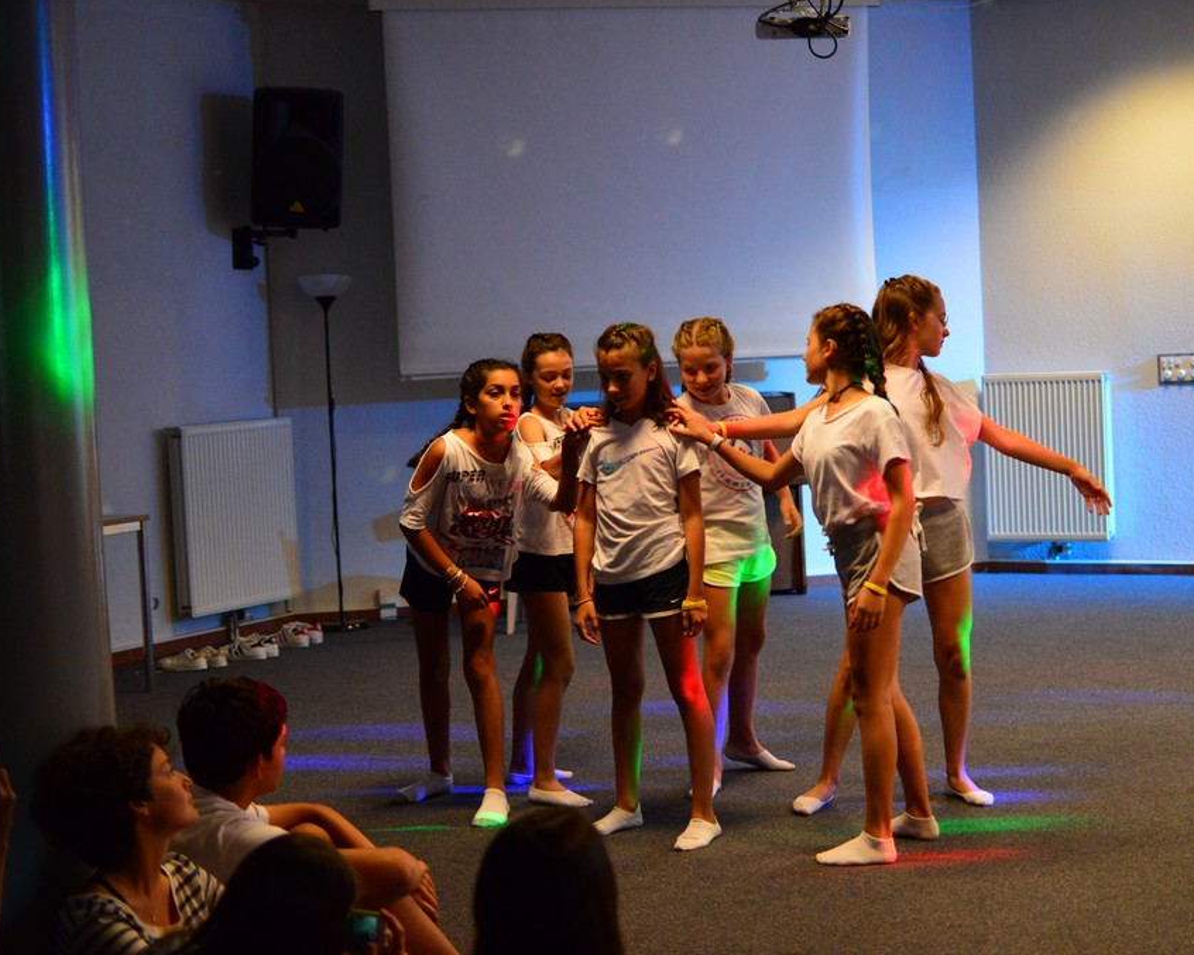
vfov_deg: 25.6
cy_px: 476
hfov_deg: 31.6
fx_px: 2105
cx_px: 658
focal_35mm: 60
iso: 1600
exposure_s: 1/80
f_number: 1.8
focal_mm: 35
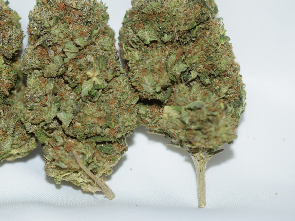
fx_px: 844
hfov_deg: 19.7
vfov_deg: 14.9
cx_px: 66
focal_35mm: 99
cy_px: 54
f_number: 3
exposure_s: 1/60
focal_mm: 40
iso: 110
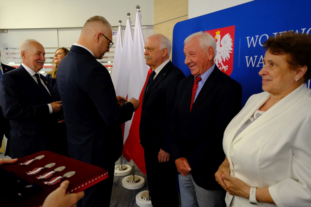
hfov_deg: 67.4
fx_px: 233
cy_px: 104
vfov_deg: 47.9
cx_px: 156
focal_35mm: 27
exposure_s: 1/180
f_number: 4
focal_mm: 18
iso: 3200
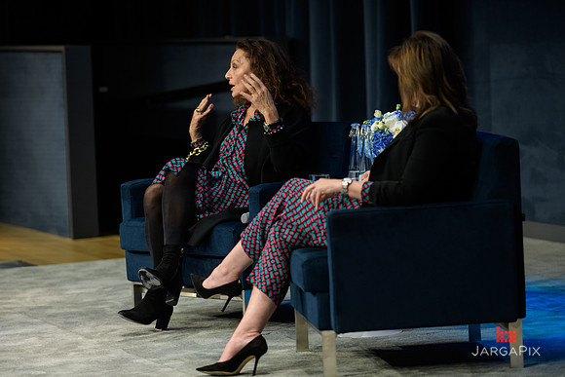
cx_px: 282
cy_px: 188
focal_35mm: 140
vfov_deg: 9.8
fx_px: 2198
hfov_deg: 14.7
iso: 1600
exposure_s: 1/125
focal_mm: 140
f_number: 3.2
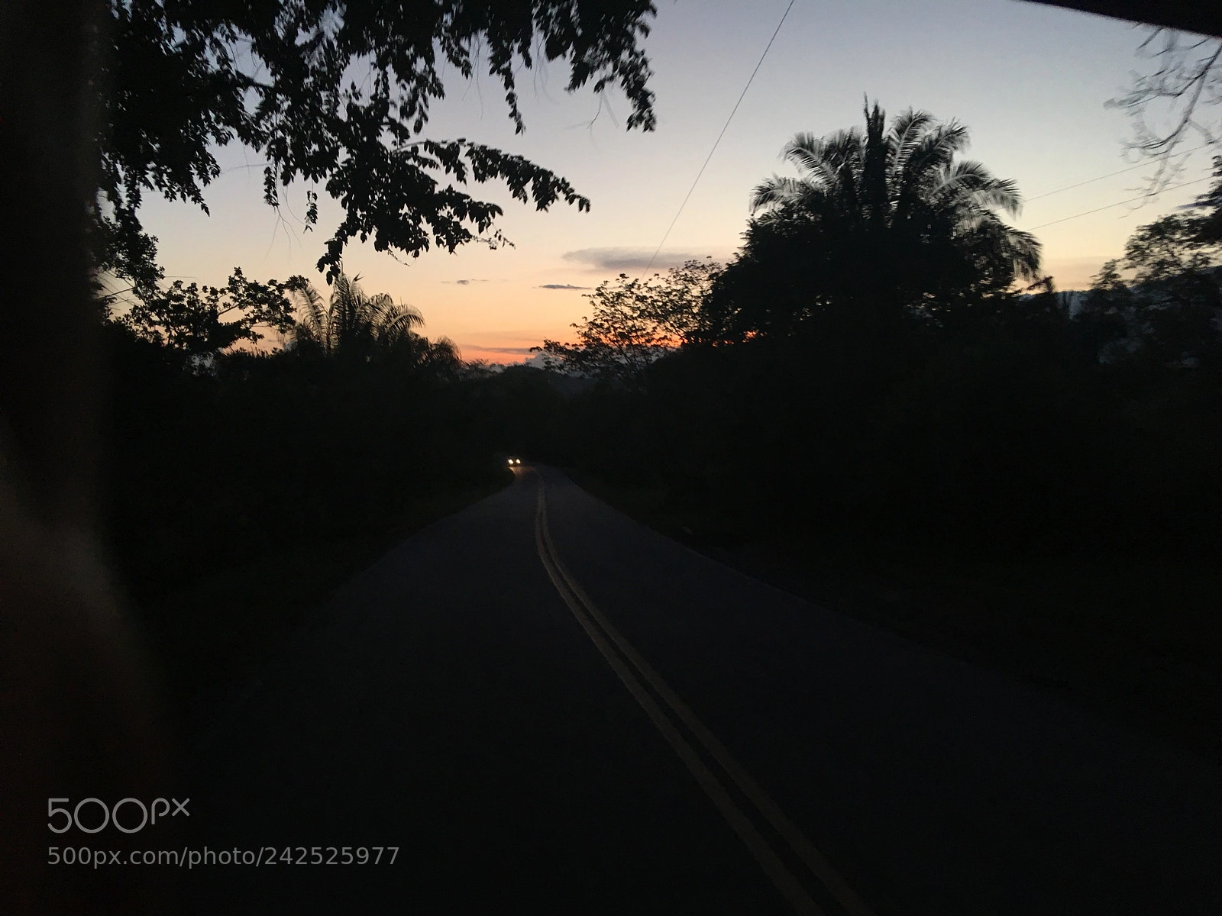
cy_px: 458
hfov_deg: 61.7
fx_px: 1024
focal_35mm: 29
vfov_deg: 48.2
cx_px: 611
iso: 32
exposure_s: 1/30
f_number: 2.2
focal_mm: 4.15
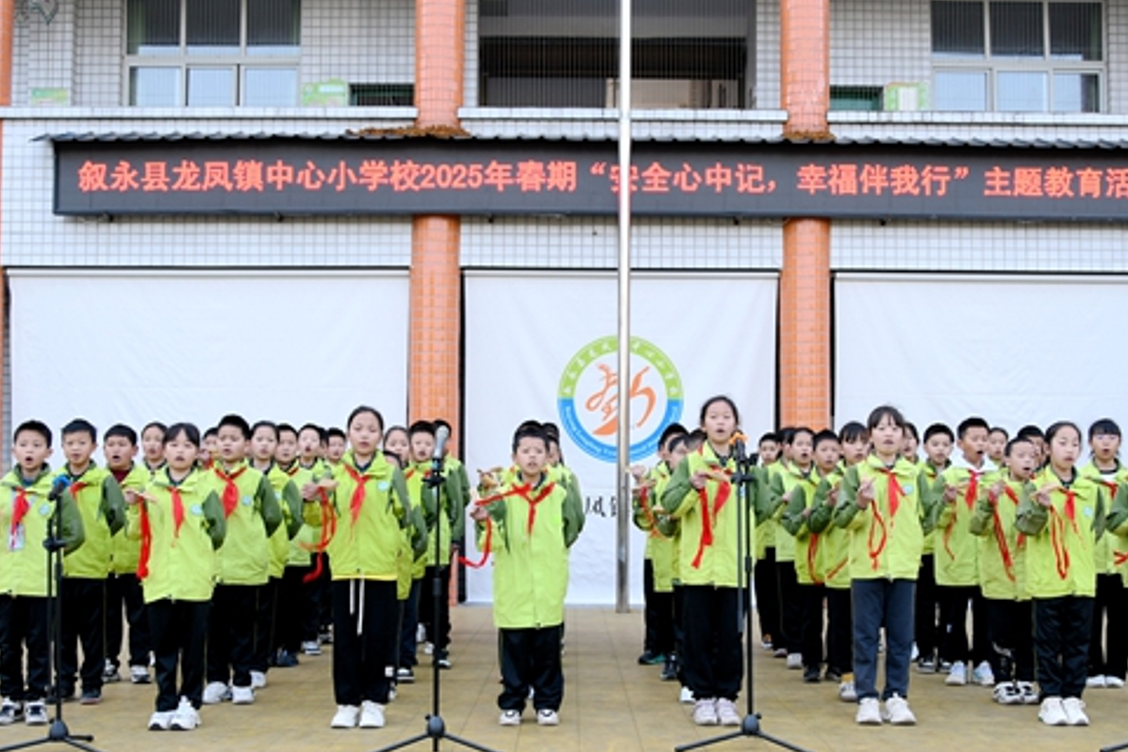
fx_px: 1253
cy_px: 466
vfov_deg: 33.3
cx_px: 609
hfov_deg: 48.4
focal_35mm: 40
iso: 100
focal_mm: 20
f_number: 3.5
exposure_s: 1/125
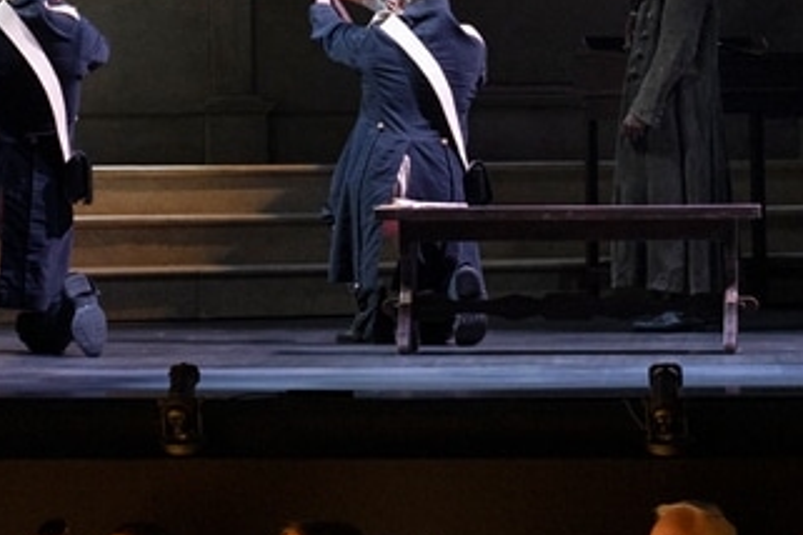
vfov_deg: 7.3
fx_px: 4126
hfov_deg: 11.1
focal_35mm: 185
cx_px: 165
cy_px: -296
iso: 1600
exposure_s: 1/40
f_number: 3.5
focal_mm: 58
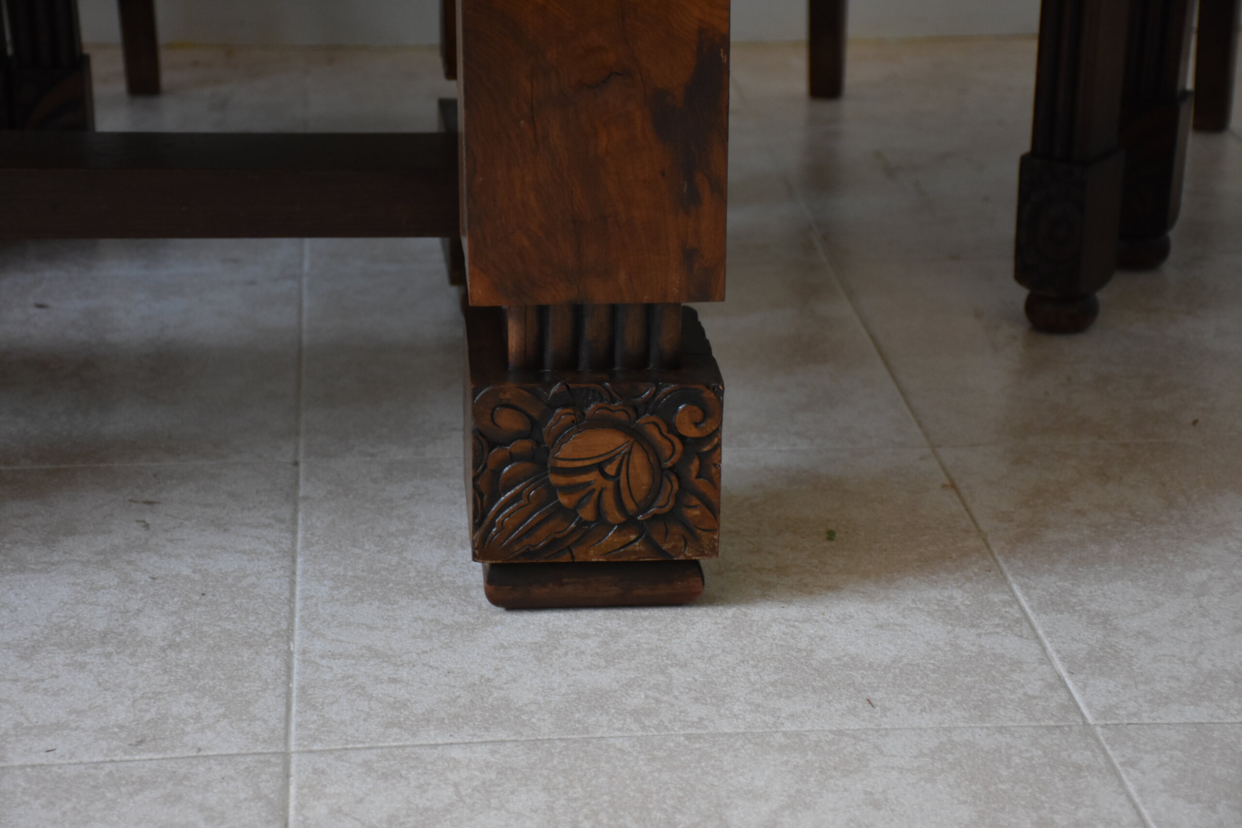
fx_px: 2898
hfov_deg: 24.2
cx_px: 621
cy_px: 414
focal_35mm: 84
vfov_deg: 16.3
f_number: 4.8
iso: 1100
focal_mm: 56
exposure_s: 1/60
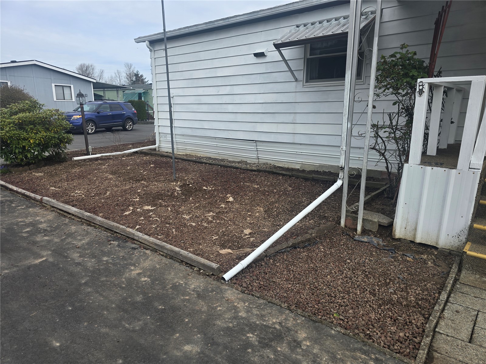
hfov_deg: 73.9
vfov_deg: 58.9
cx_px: 243
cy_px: 182
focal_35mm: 23
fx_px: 323
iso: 12
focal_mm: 6.3
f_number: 1.7
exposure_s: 1/522
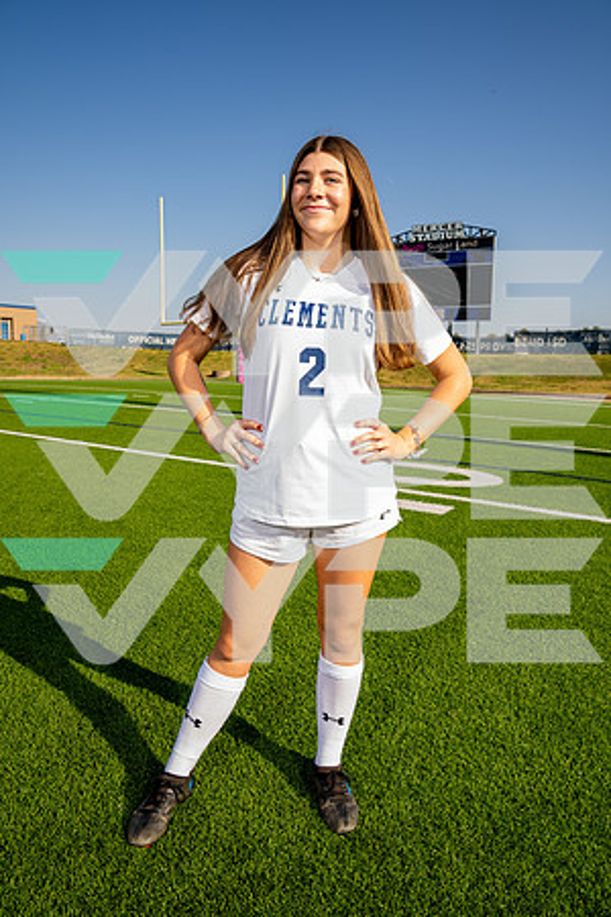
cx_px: 306
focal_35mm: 24
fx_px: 611
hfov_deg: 53.1
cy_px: 458
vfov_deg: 73.7
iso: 50
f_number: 7.1
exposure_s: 1/125
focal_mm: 24
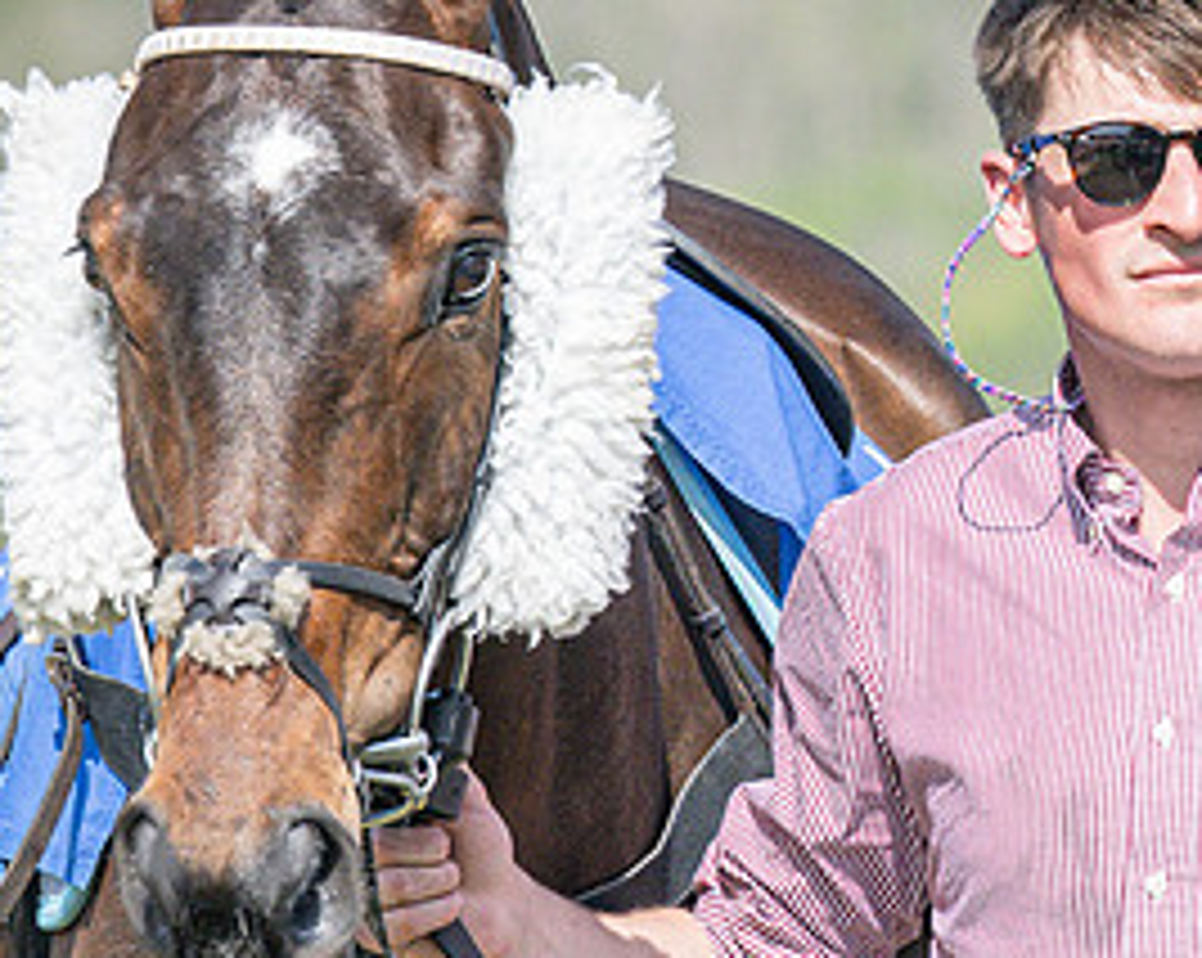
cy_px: 170
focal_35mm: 676
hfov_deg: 2.9
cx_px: 1038
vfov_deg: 2.3
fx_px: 24022
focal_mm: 135
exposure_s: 1/3200
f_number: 4
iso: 400
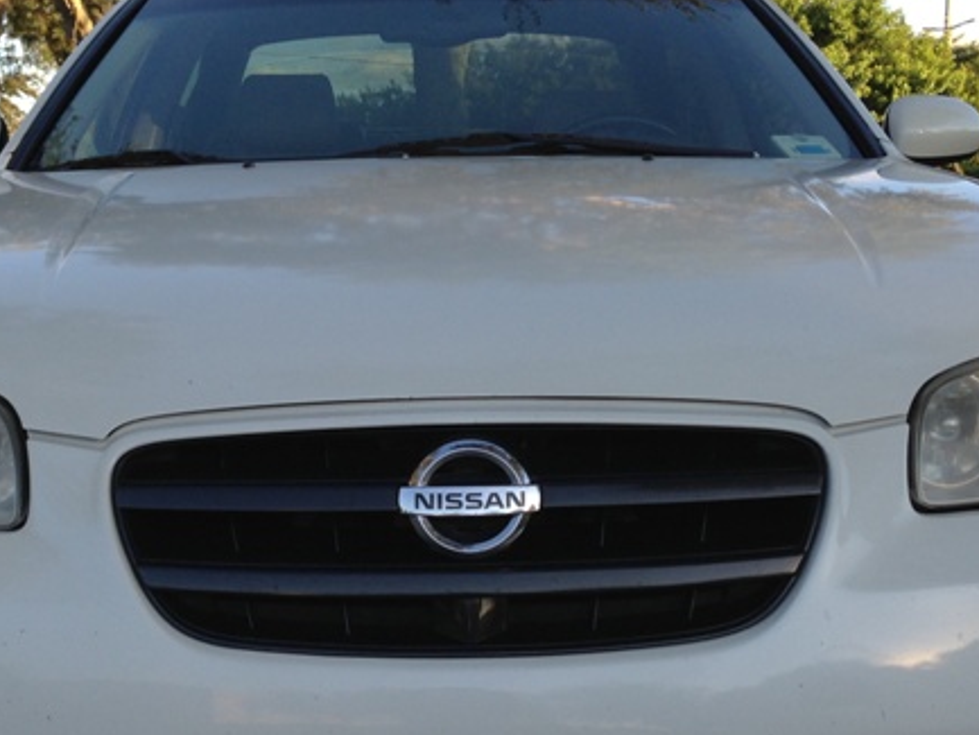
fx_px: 1726
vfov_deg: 24.0
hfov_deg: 31.6
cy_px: 459
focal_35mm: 61
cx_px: 423
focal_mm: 4.13
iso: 50
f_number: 2.4
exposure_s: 1/323
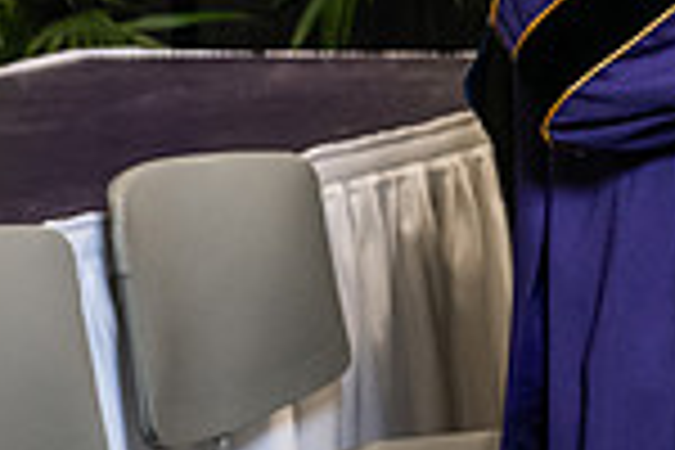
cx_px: 1071
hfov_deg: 7.5
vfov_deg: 5.0
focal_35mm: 270
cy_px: -398
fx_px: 5062
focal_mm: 70
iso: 2500
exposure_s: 1/200
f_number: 5
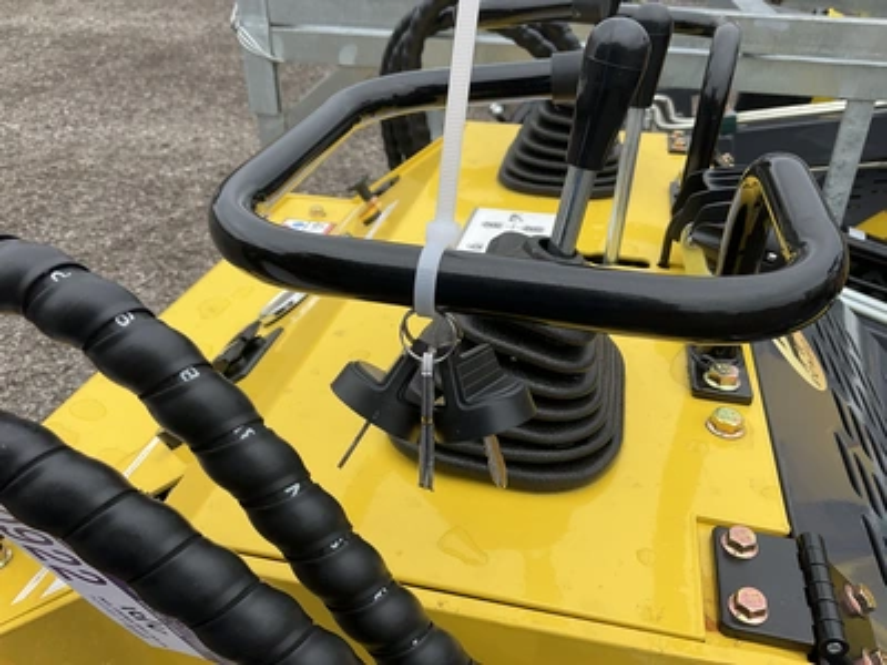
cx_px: 444
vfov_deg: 48.2
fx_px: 743
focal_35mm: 29
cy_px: 332
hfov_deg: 61.7
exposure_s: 1/556
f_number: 1.8
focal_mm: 3
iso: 25
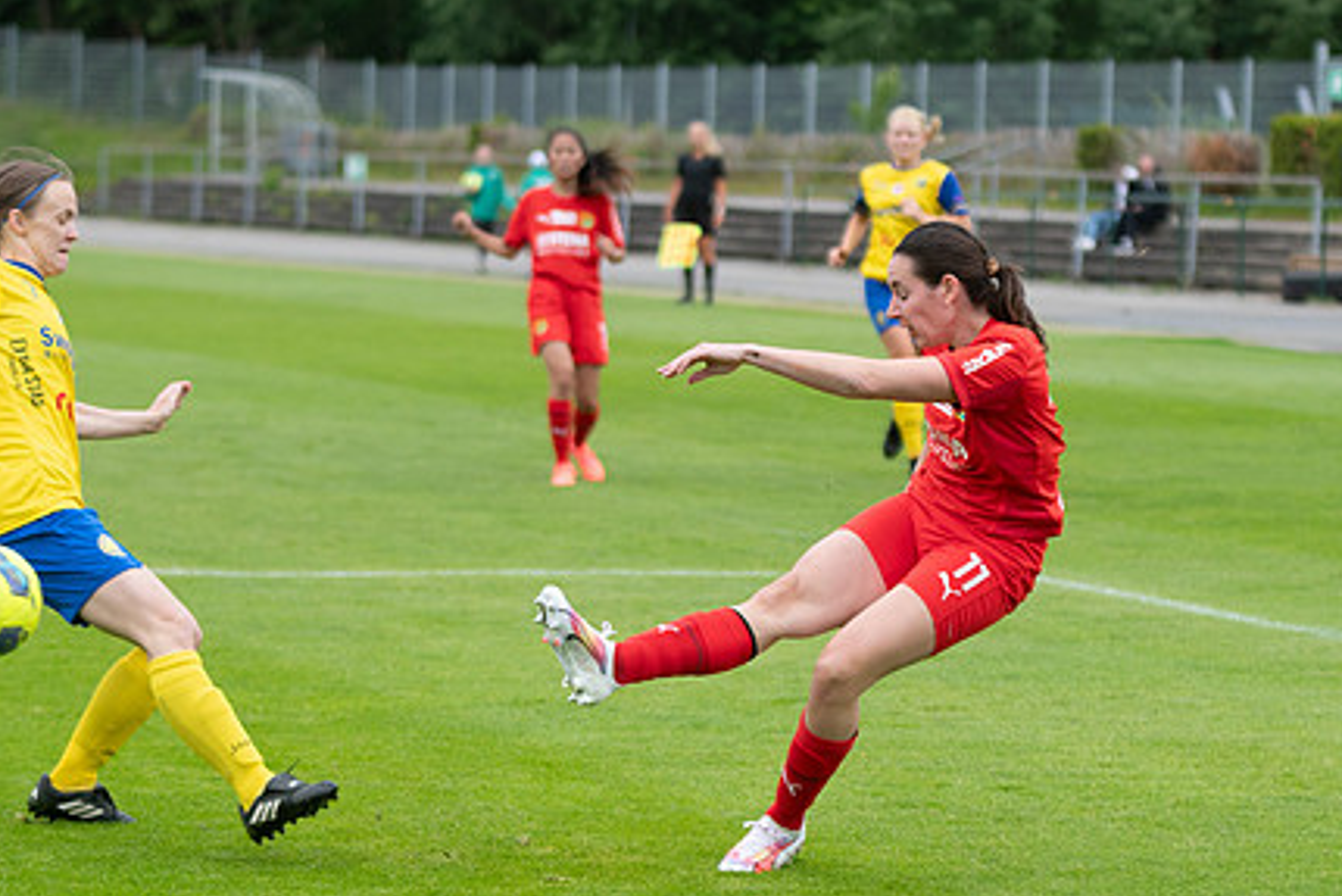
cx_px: 802
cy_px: 576
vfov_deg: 8.3
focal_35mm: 166
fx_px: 6190
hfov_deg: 12.4
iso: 360
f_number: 3.2
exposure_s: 1/1600
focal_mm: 82
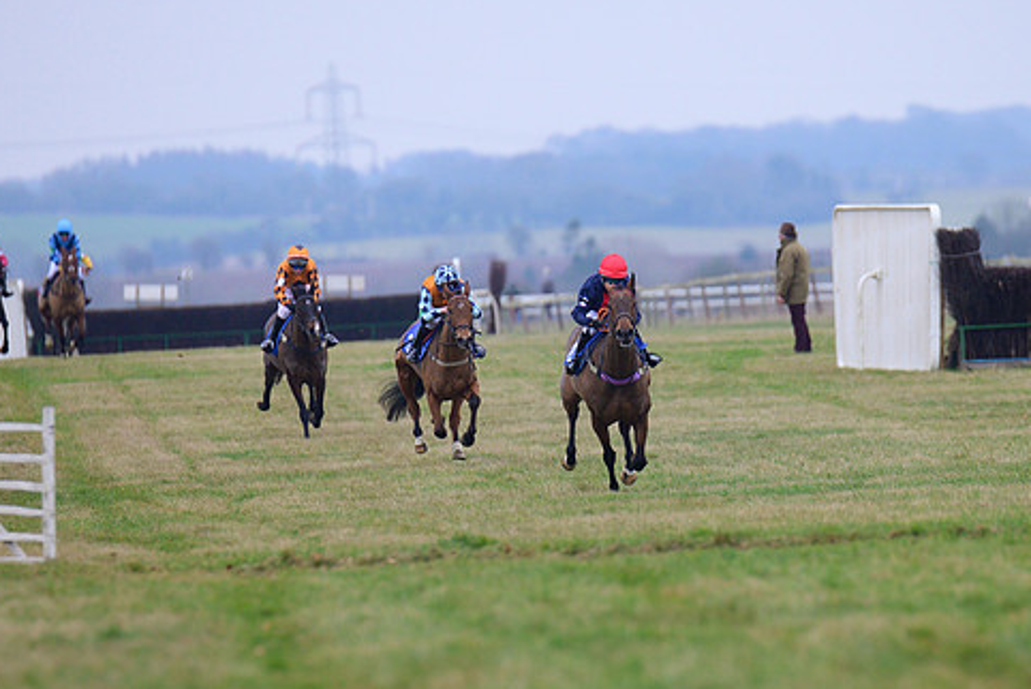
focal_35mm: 525
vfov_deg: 2.6
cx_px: 613
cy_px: 352
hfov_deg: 3.9
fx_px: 15044
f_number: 5
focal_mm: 300
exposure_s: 1/800
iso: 1250
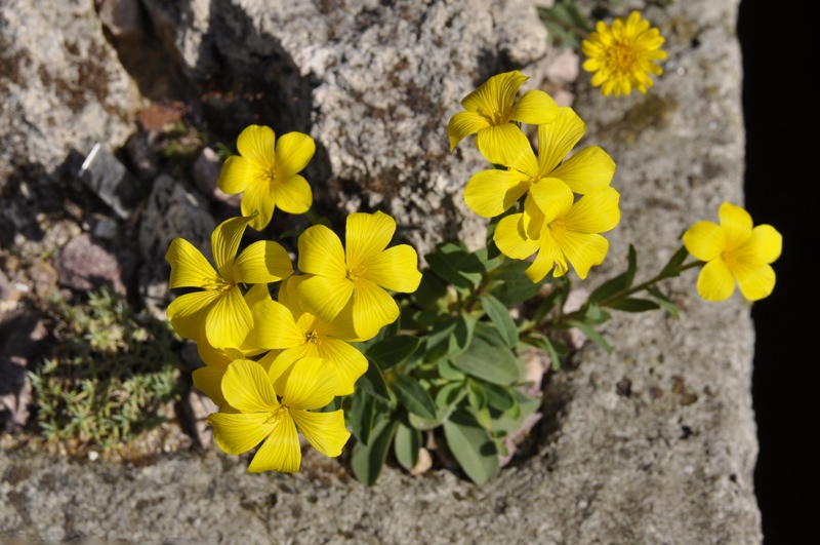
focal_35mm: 105
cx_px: 410
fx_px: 2388
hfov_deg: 19.5
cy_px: 272
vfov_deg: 13.0
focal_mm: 70
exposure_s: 1/500
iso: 200
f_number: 8
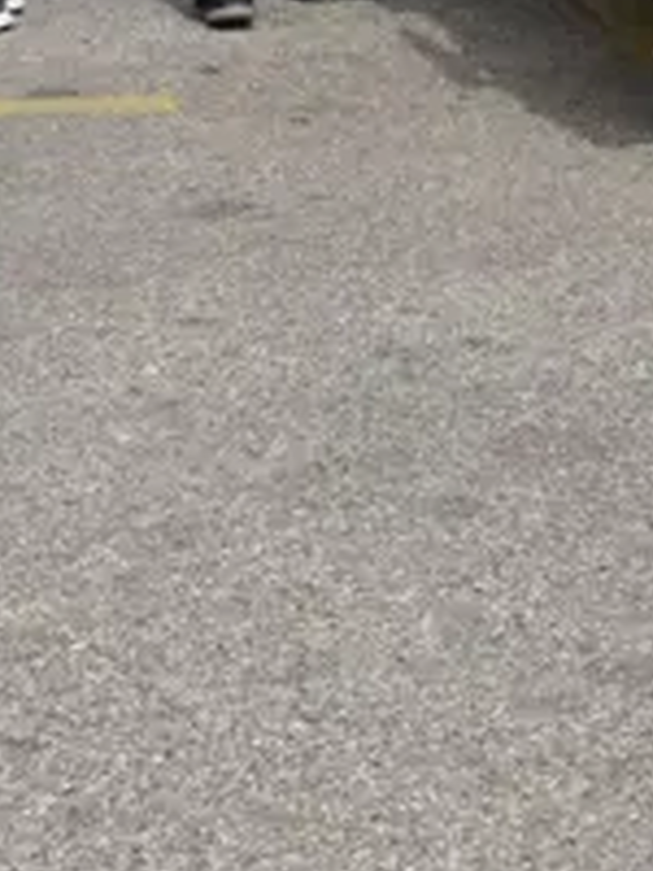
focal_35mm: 146
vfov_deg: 12.9
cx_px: 845
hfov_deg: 10.0
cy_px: -353
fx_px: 3675
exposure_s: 1/500
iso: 180
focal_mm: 23
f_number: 8
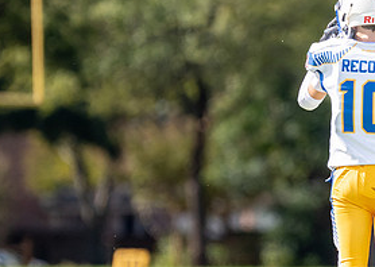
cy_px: 176
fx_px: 8001
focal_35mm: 752
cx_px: 339
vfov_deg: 1.9
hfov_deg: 2.7
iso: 160
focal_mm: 200
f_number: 2.8
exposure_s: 1/2500
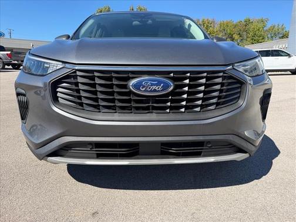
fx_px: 205
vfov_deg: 56.8
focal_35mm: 24
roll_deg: -2.2
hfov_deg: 71.6
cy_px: 111
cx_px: 148
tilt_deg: -9.5
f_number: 1.78
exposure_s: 1/2525
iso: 80
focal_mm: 6.76
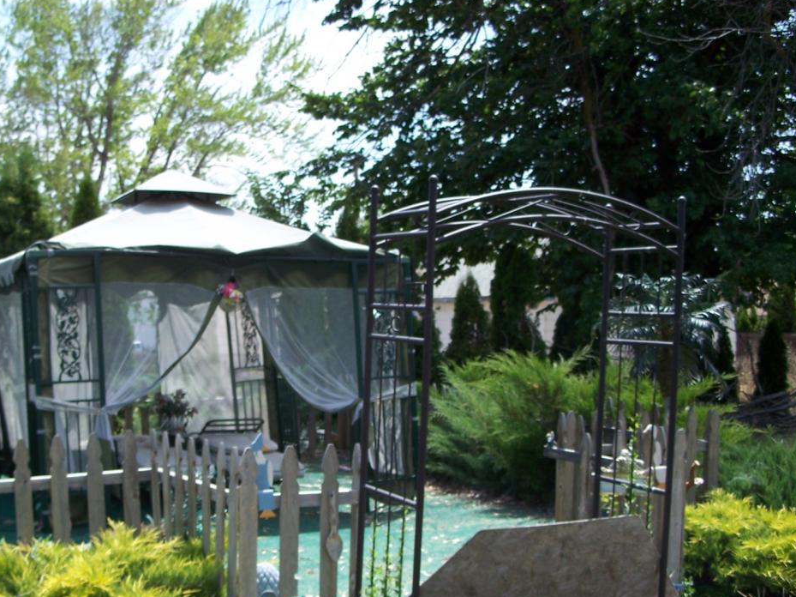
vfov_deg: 28.3
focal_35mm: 51
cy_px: 402
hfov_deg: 37.1
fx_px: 1172
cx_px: 270
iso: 64
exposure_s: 1/500
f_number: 2.8
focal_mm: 7.8
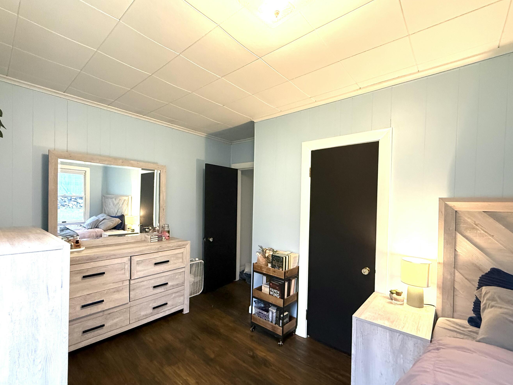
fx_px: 237
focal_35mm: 16
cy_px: 206
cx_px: 236
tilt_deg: -1.4
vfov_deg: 78.0
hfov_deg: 94.3
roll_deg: -0.6
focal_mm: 2.22
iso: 500
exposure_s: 1/60
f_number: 2.2
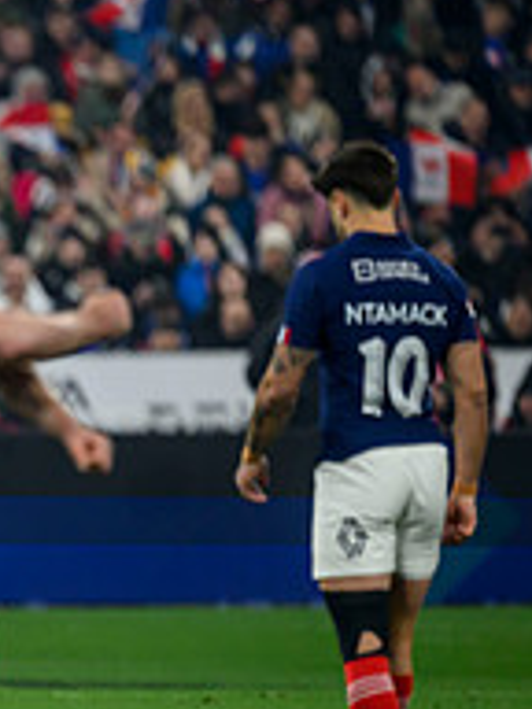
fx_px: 24446
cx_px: -536
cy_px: 452
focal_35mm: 1193
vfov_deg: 1.7
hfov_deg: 1.2
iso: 2000
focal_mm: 400
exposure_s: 1/2500
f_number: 2.8
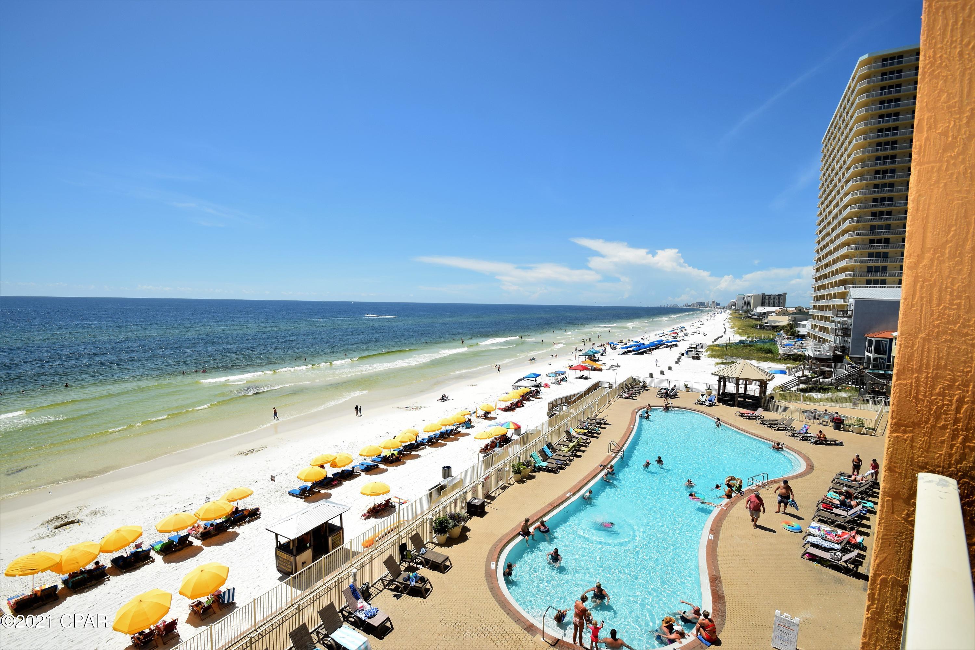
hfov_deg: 100.4
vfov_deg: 77.3
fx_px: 406
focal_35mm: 15
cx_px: 488
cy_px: 325
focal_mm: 10
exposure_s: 1/500
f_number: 11
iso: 200
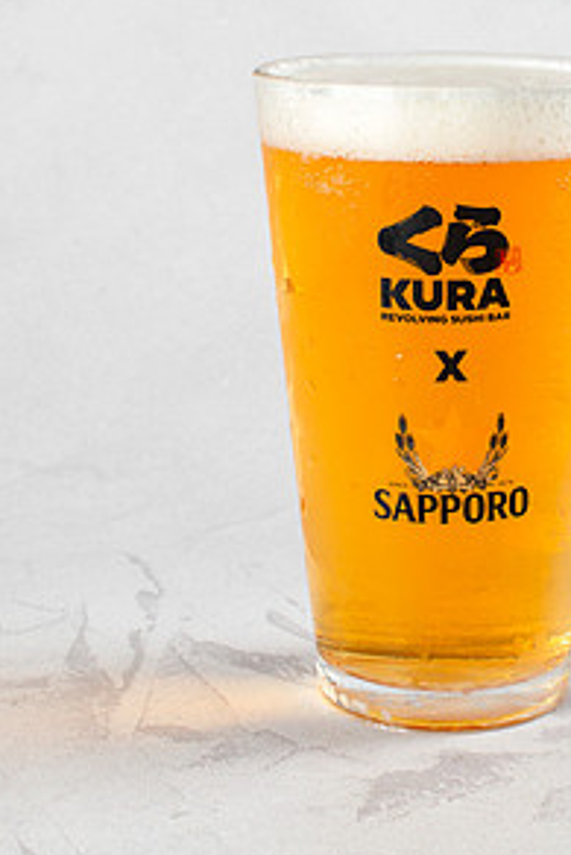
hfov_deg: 17.6
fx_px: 1830
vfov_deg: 26.1
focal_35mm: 77
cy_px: 266
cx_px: 433
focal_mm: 50
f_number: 13
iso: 250
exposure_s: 1/100
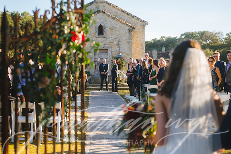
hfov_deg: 27.1
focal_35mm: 75
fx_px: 480
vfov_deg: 18.2
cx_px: 111
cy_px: 77
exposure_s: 1/640
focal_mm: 70
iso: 100
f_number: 3.5
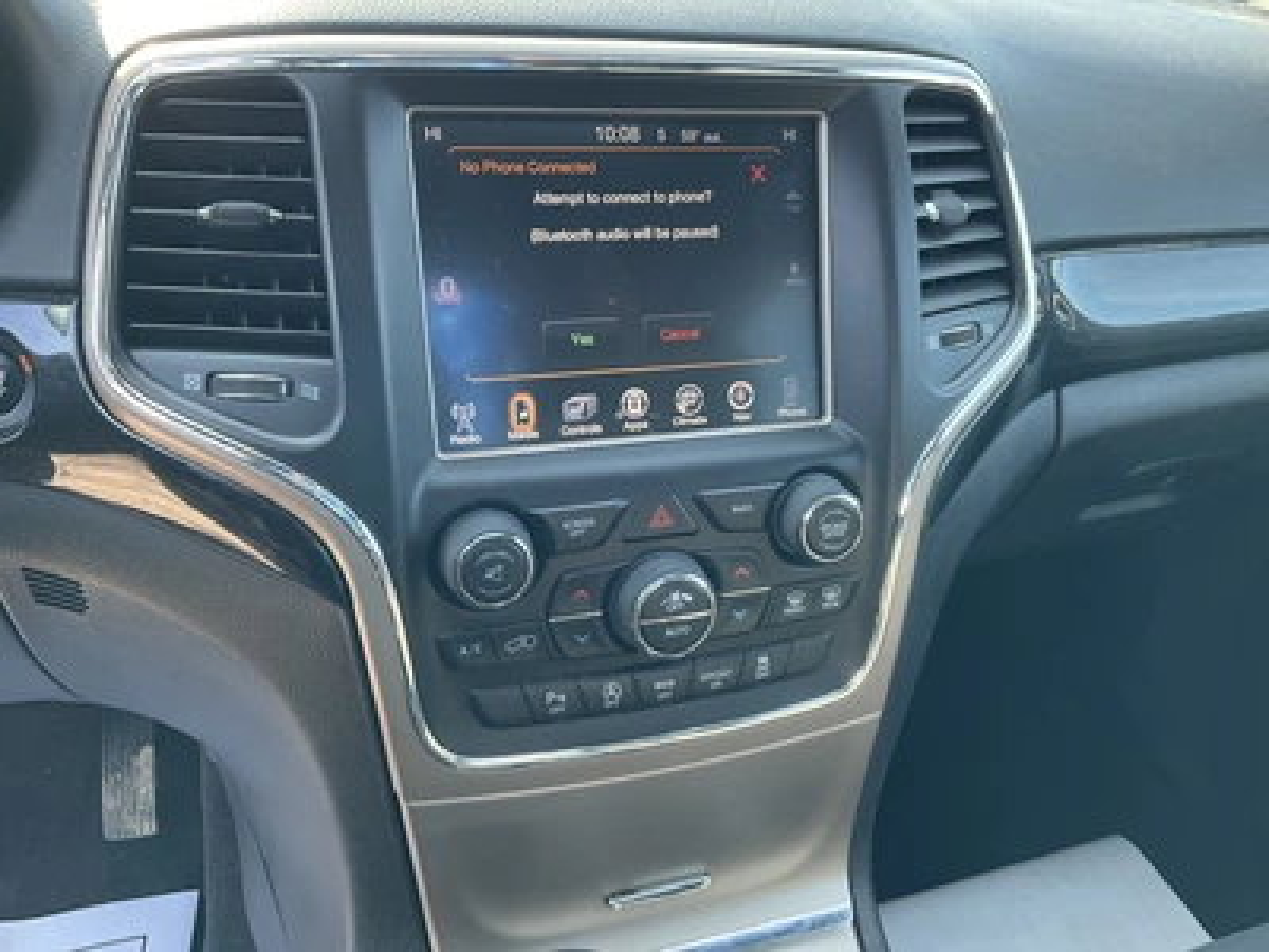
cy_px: 476
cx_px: 634
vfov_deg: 48.2
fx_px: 1063
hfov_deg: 61.7
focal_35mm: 29
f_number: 1.8
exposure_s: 1/122
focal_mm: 3
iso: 64
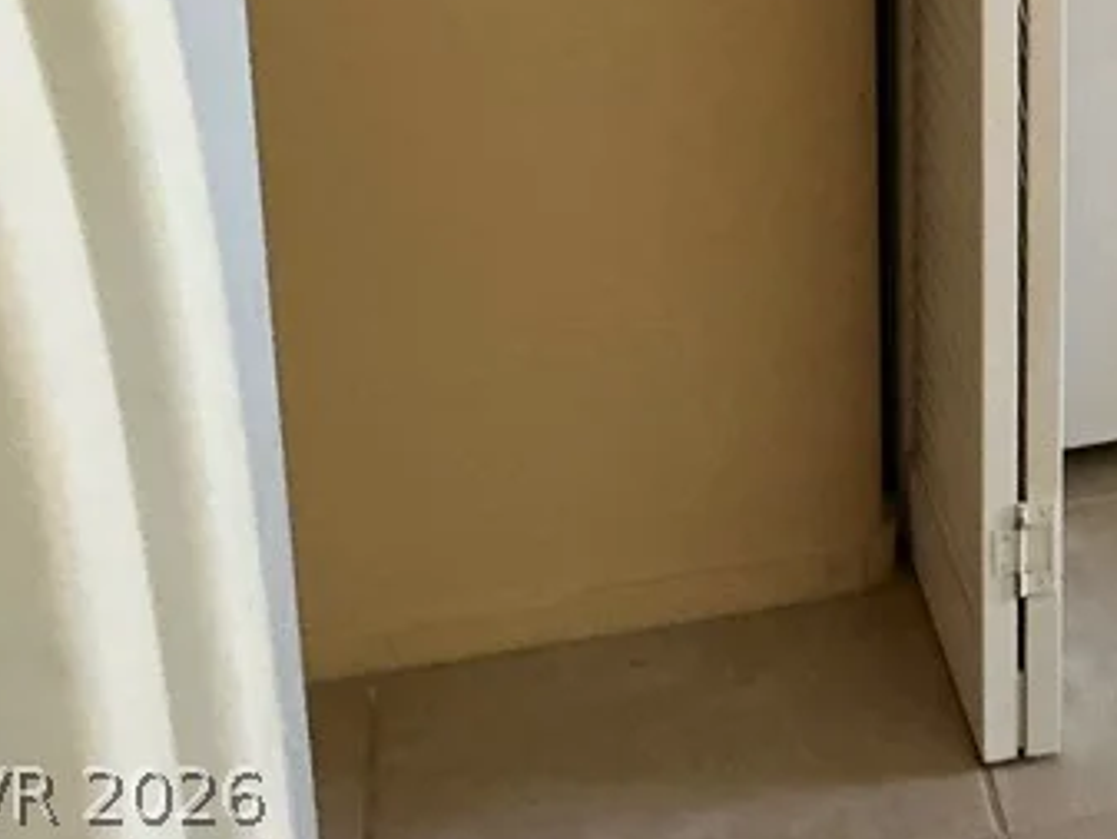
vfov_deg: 15.9
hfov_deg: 20.3
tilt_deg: -12.0
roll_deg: -2.7
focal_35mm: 85
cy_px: -424
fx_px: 2744
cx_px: 1598
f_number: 1.8
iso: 250
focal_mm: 3
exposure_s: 1/60
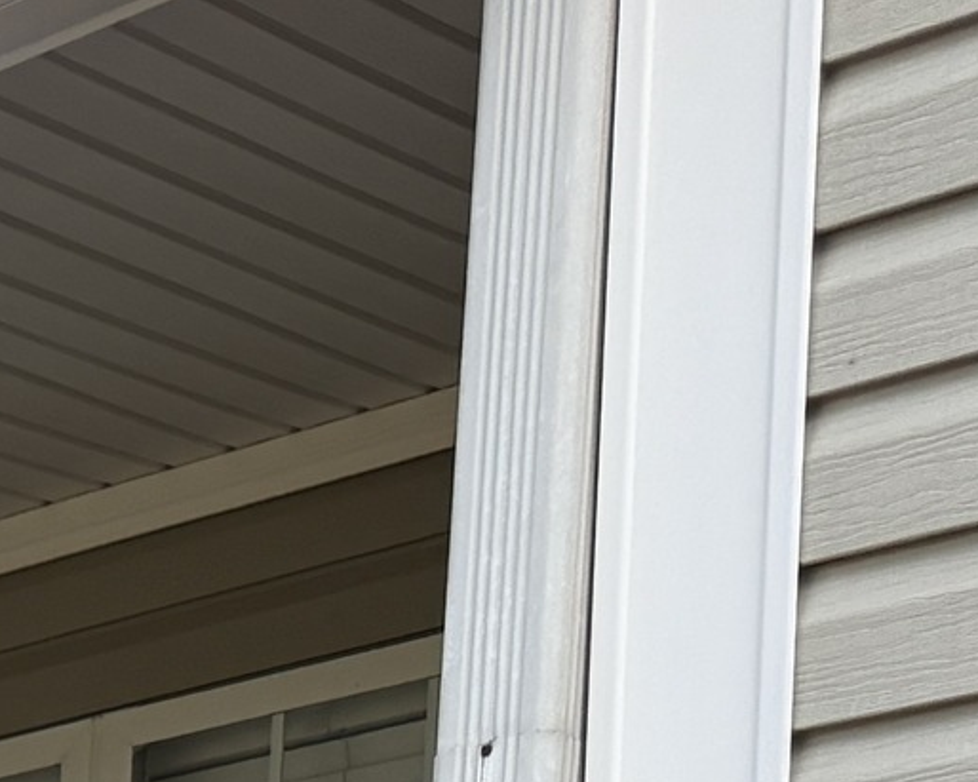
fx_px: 4052
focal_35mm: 140
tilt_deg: -1.2
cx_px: -1204
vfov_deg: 9.6
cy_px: 1994
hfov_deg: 11.8
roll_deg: -1.6
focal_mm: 6.76
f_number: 1.78
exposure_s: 1/1156
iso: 100
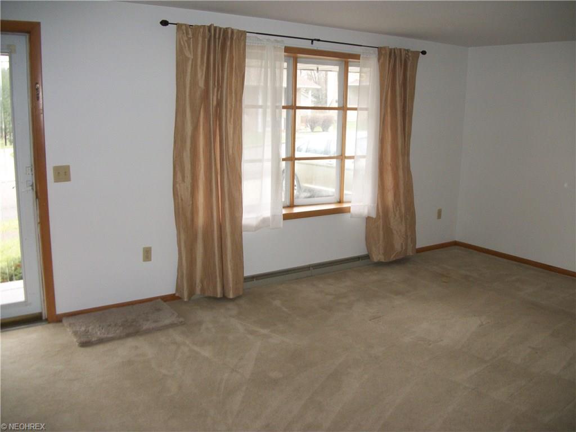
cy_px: 216
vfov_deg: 44.2
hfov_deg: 56.8
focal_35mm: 32
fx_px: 532
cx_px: 288
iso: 160
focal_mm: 5.7
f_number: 2.9
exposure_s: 1/30
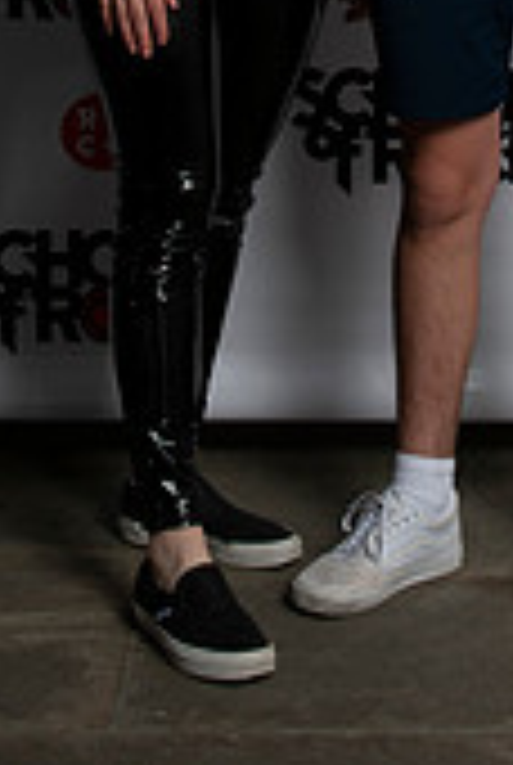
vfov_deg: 15.5
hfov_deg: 10.8
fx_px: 2703
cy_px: -171
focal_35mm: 127
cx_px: 376
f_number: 6.3
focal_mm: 32
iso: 100
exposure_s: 1/200
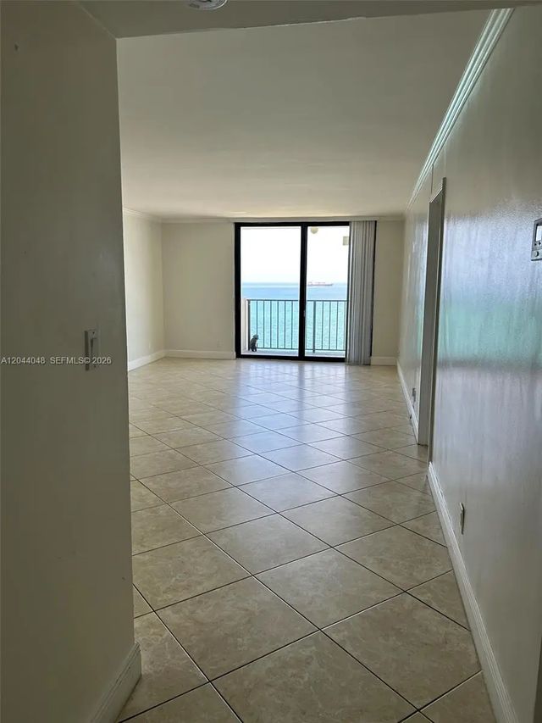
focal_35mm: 26
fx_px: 543
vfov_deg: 67.3
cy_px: 362
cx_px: 271
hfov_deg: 53.1
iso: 40
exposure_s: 1/168
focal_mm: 5.7
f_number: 1.5
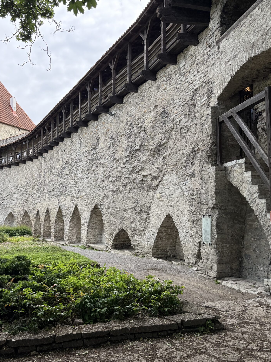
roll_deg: +0.6
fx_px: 345
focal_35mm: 33
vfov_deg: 55.4
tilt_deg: +5.3
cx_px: 104
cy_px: 185
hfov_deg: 42.6
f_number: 1.78
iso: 100
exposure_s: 1/967
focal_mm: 6.76
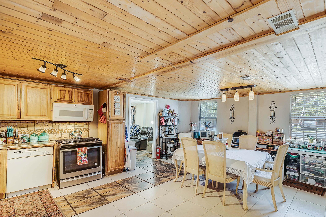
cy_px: 121
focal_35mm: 17
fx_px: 154
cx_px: 200
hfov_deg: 91.7
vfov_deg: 70.2
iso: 100
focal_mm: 12
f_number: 5.6
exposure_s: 1/6
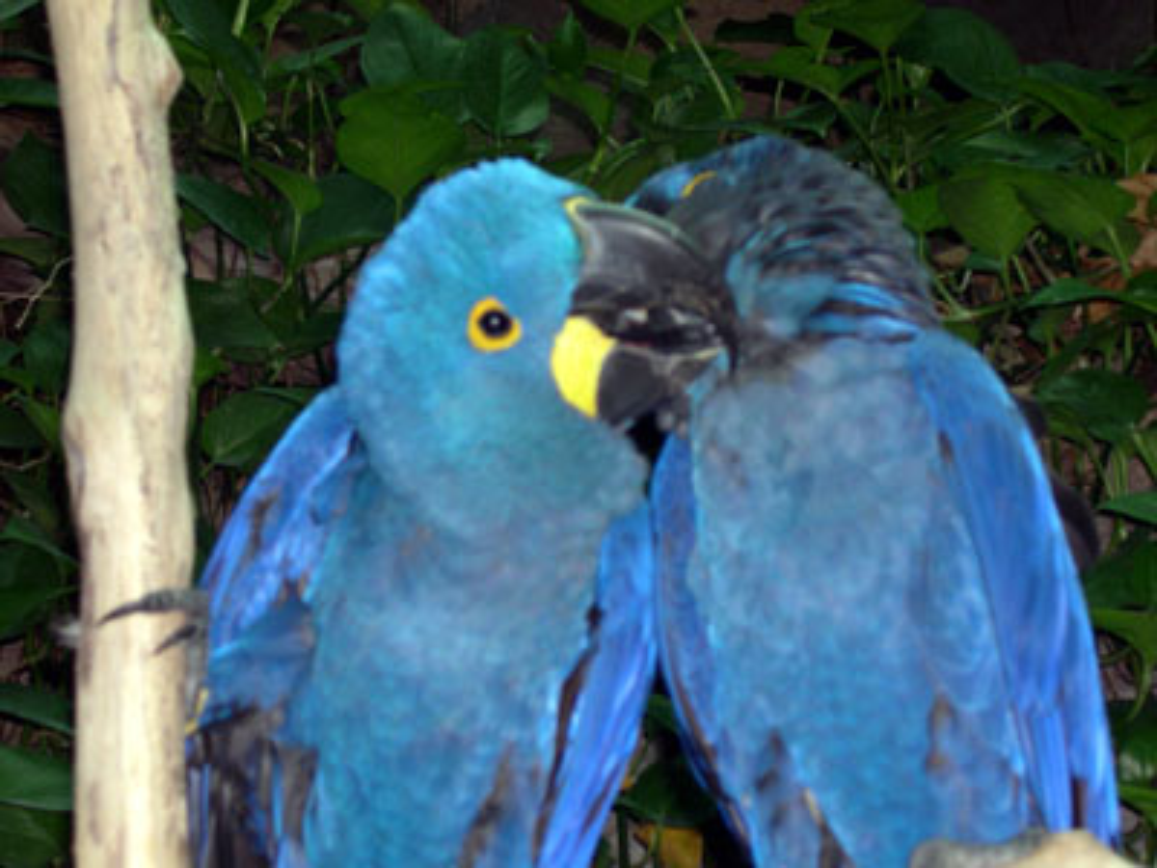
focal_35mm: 114
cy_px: 434
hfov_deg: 17.3
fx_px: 3810
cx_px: 578
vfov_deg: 13.0
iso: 229
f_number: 4.9
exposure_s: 1/60
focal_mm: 24
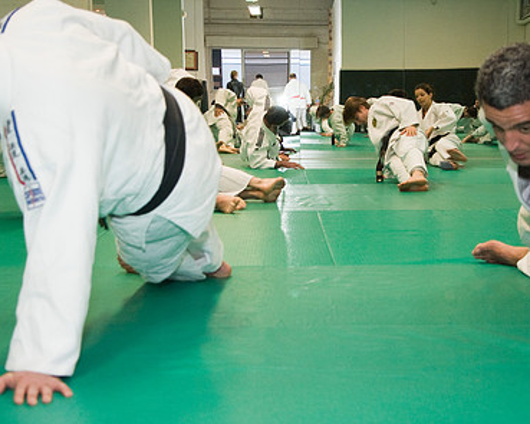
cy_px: 187
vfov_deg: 24.6
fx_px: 972
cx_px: 287
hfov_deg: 30.5
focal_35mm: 62
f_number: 4
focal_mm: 28
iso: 280
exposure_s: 1/45
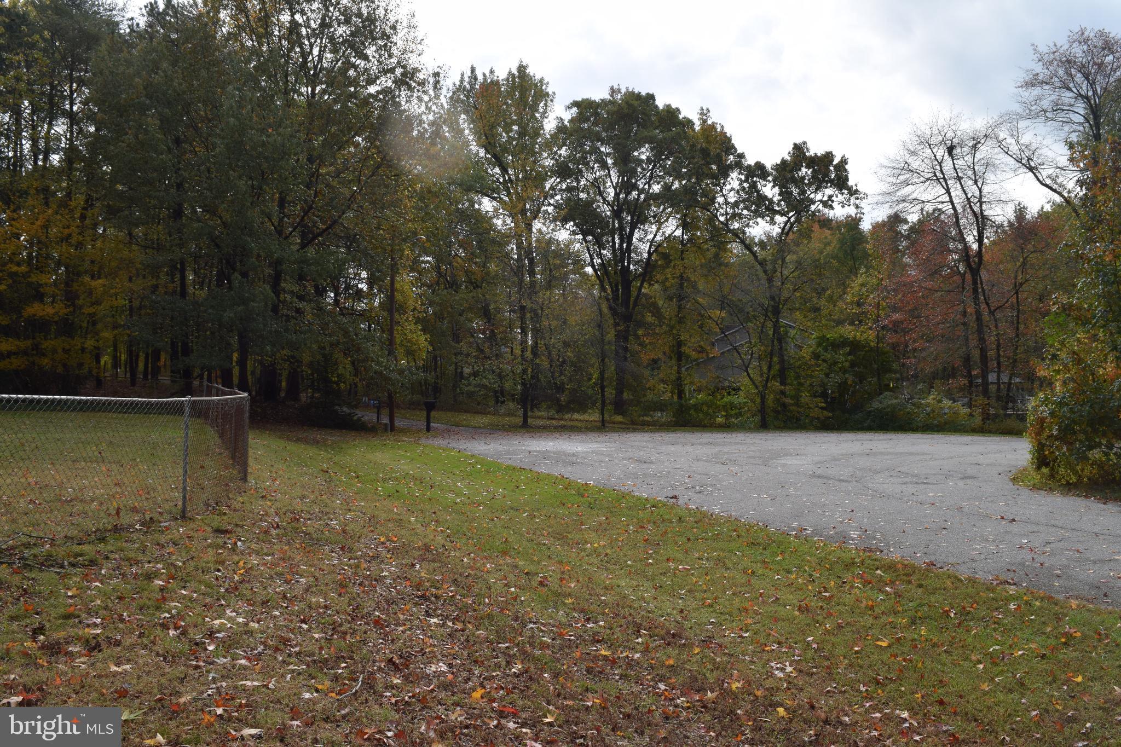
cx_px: 560
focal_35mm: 27
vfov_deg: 47.9
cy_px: 374
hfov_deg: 67.4
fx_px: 841
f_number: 9
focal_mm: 18
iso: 200
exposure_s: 1/320
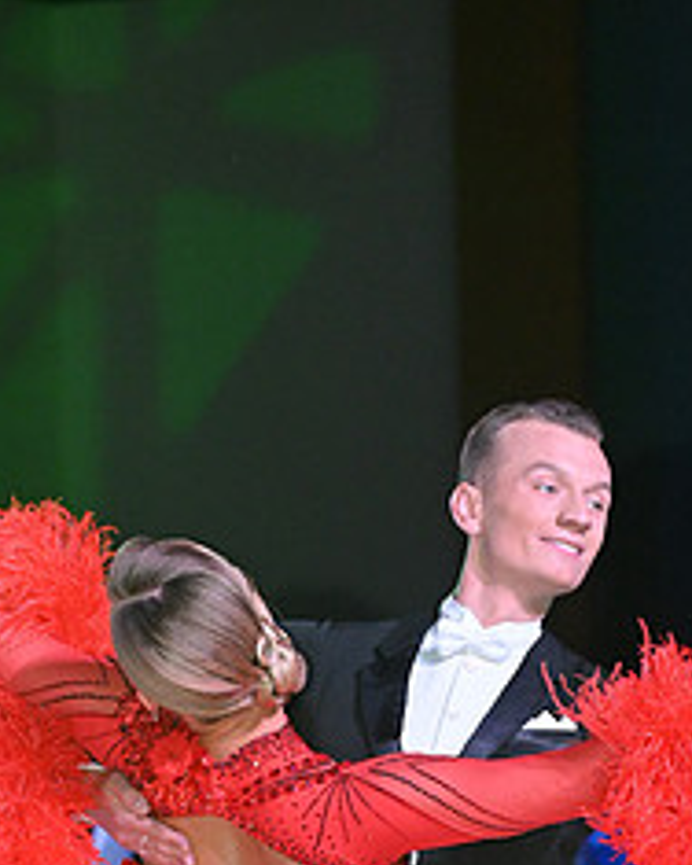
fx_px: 5939
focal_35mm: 232
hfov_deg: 6.7
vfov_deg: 8.3
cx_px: 414
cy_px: 1005
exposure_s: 1/400
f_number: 5
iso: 3200
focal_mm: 100
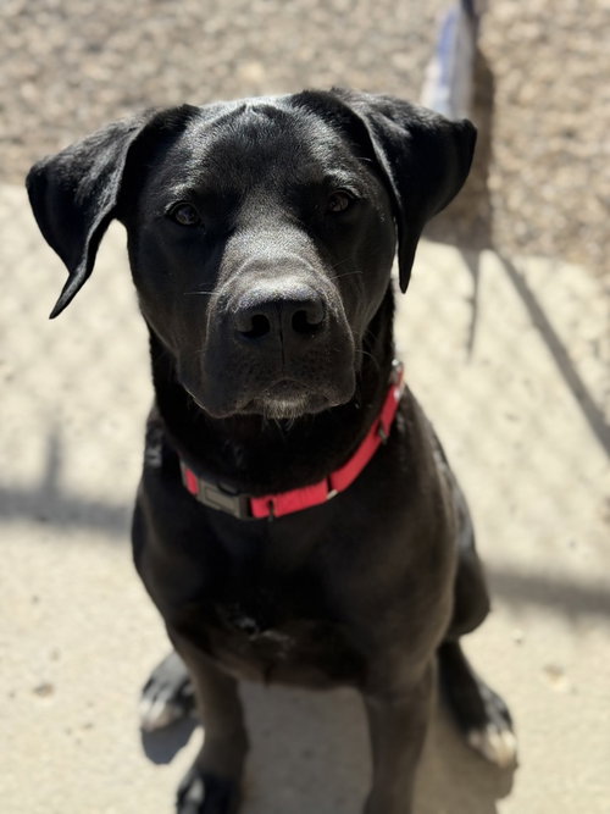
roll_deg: -3.3
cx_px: 305
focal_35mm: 48
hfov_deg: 30.3
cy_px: 407
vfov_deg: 39.7
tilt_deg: -44.8
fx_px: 1128
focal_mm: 6.76
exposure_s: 1/2762
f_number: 1.78
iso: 80
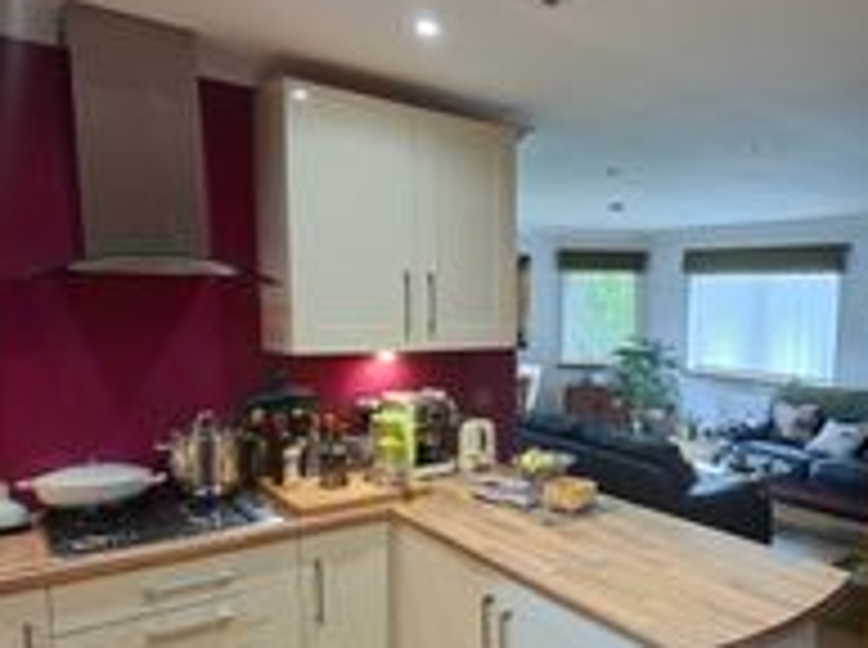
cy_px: 396
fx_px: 676
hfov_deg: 62.0
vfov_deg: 50.8
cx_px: 643
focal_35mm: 27
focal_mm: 1.74
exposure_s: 1/25
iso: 160
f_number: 2.2
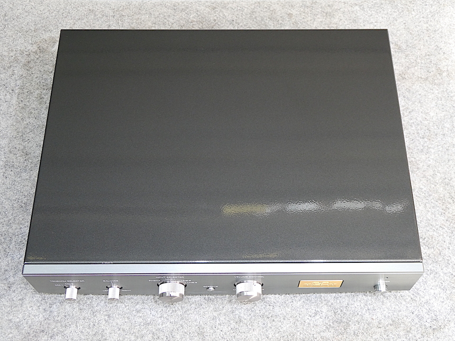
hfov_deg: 40.4
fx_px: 618
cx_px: 228
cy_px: 170
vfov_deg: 30.9
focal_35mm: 47
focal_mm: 8.4
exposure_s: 1/8
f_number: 4
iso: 200
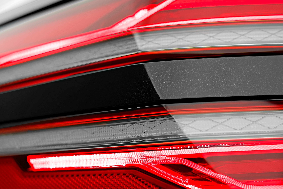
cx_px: 132
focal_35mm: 55
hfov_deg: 36.2
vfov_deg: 24.6
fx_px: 432
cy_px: 117
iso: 100
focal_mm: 32
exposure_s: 1/125
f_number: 2.8
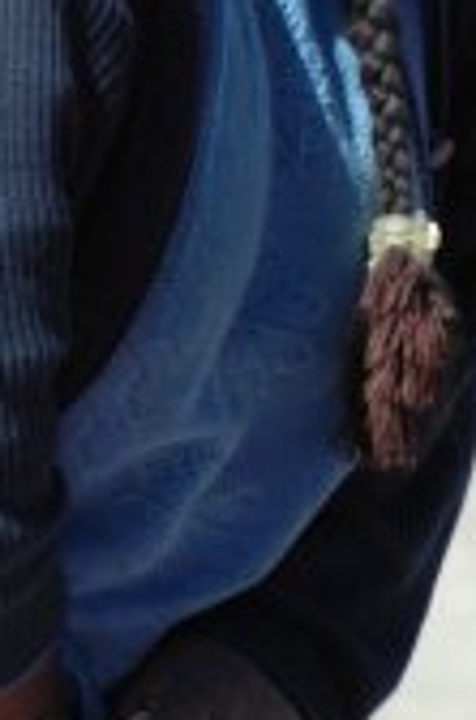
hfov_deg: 2.4
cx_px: 41
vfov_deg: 3.7
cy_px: -283
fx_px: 11135
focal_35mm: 558
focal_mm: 130
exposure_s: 1/800
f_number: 5
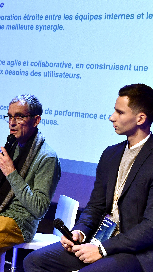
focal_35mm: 85
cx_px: 25
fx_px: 612
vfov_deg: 25.0
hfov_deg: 14.1
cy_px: 141
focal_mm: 31
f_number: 5
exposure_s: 1/80
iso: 1000
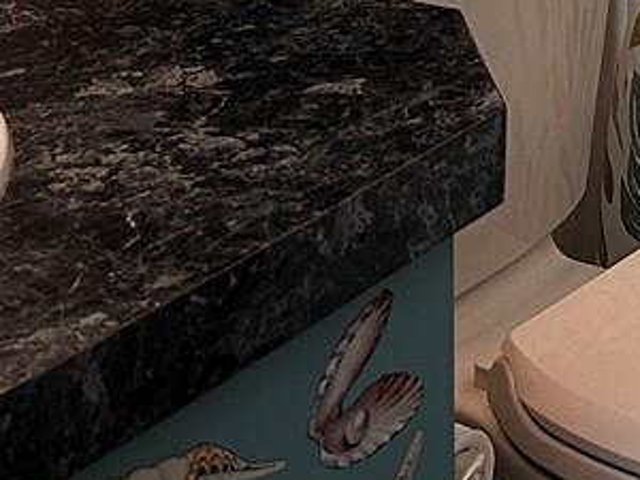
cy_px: -431
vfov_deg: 10.7
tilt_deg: -9.0
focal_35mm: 128
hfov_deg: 14.8
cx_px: 785
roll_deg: -1.4
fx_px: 2367
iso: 250
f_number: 1.78
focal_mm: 6.86
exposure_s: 1/60
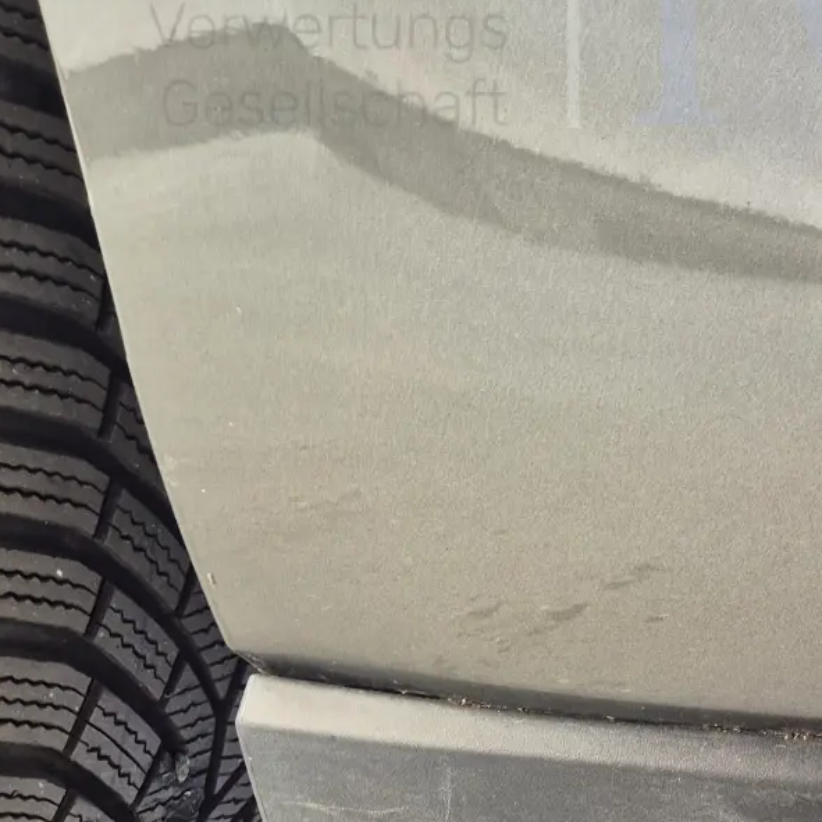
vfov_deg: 25.4
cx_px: 947
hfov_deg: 24.1
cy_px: 722
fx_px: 1773
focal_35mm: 66
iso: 250
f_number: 1.8
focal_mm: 5.4
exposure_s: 1/50
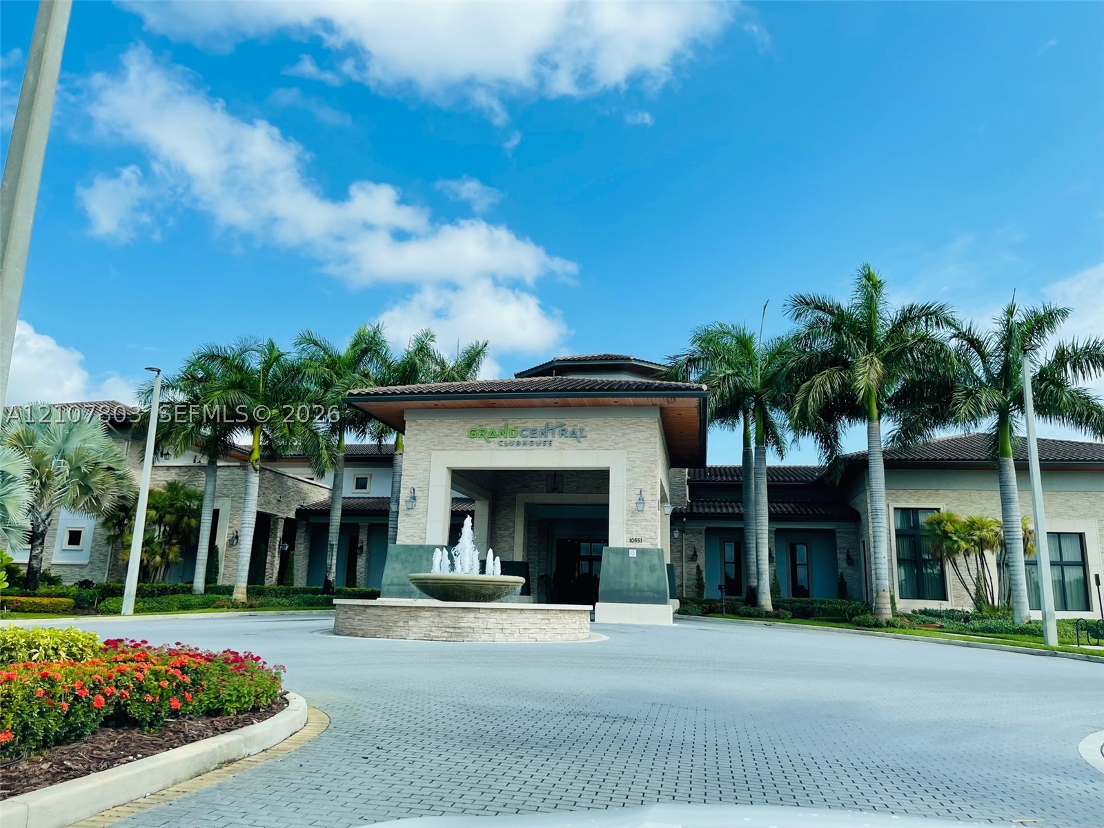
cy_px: 414
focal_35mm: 26
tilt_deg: +8.4
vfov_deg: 53.1
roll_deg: -1.8
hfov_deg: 67.3
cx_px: 552
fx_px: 829
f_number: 1.6
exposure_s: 1/2717
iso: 32
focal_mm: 5.1
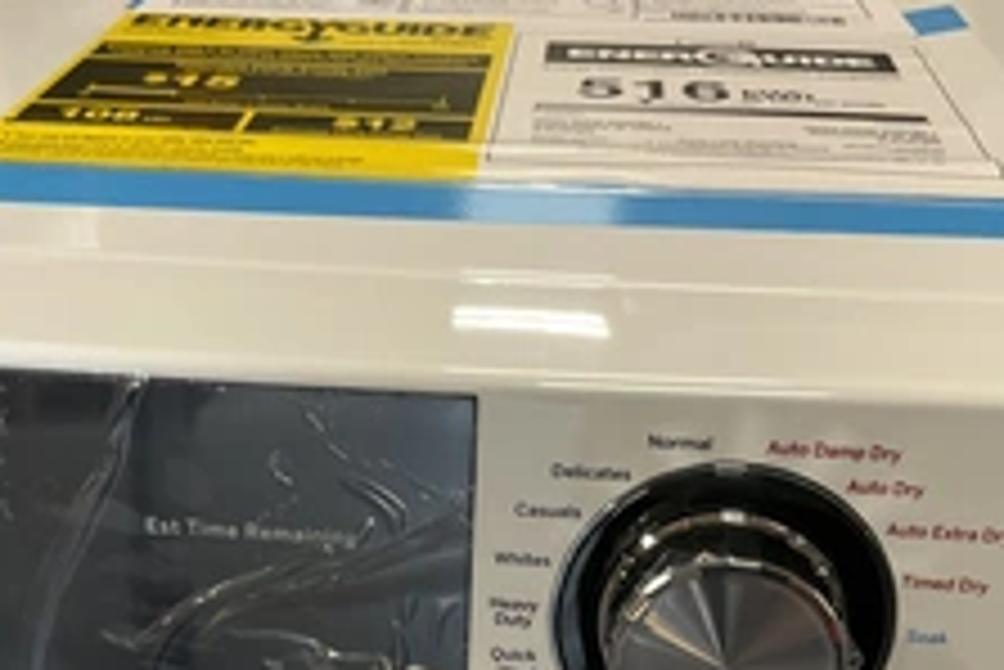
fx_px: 1507
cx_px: 441
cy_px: 612
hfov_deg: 36.8
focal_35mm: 54
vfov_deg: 24.3
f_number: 1.8
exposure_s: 1/60
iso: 100
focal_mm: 3
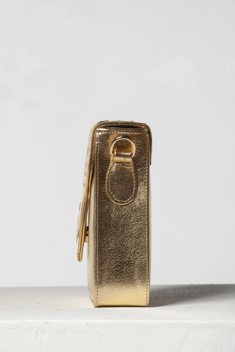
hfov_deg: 7.2
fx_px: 1860
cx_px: 118
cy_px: 176
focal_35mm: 190
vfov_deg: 10.8
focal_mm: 190
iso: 100
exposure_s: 1/160
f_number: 16
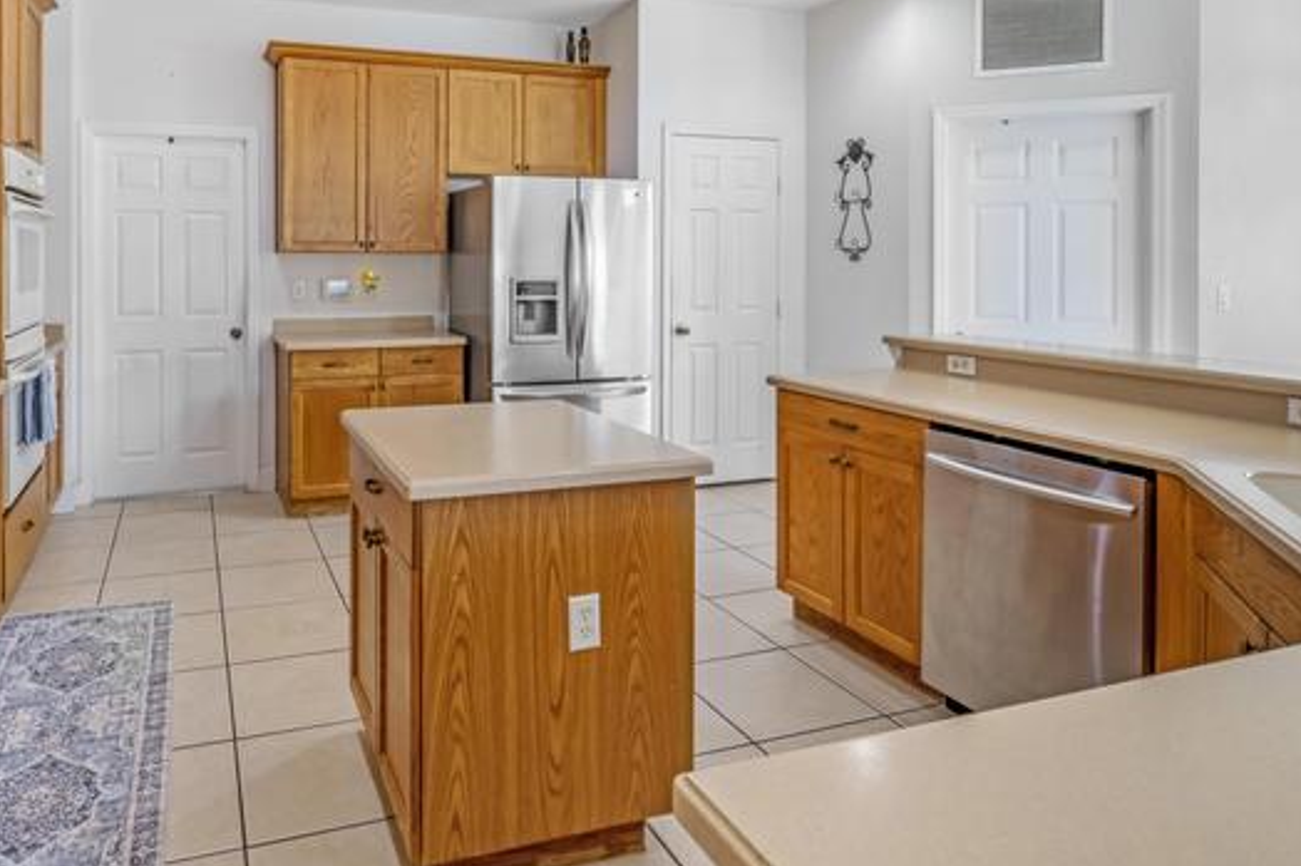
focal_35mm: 23
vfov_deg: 54.4
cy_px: 275
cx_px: 472
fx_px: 820
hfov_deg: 75.3
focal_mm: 11
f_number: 9
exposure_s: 1/100
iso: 250
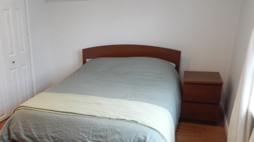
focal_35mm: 37
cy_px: 100
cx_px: 64
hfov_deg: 51.7
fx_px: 249
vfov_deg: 31.6
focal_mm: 4
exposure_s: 1/25
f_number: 3
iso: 400
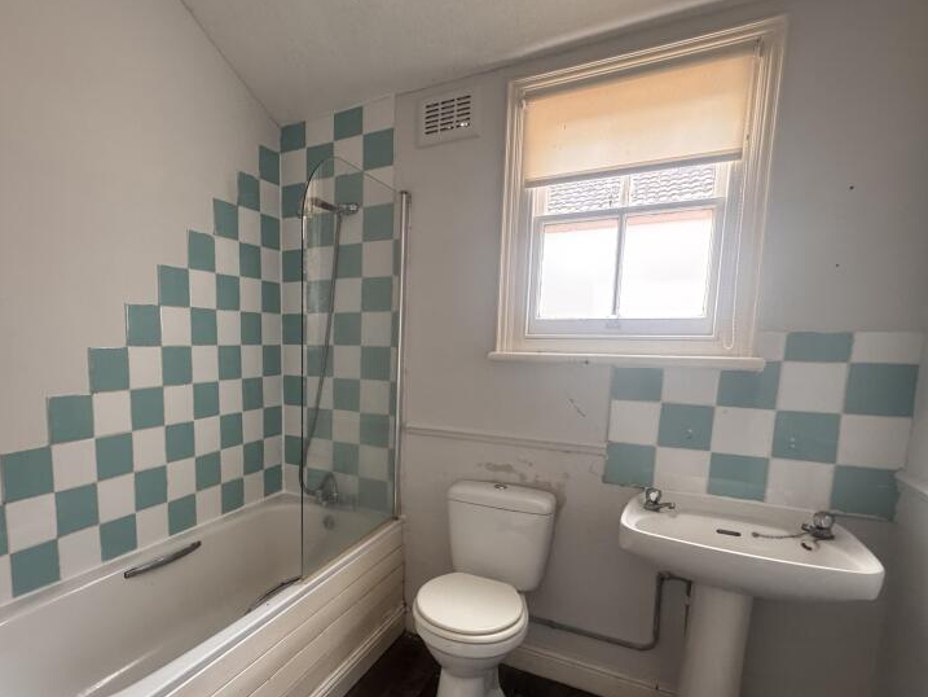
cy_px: 409
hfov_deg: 79.7
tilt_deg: -7.5
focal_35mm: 20
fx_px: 536
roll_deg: +1.0
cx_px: 329
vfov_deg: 65.5
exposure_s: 1/72
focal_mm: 2.22
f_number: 2.2
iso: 250
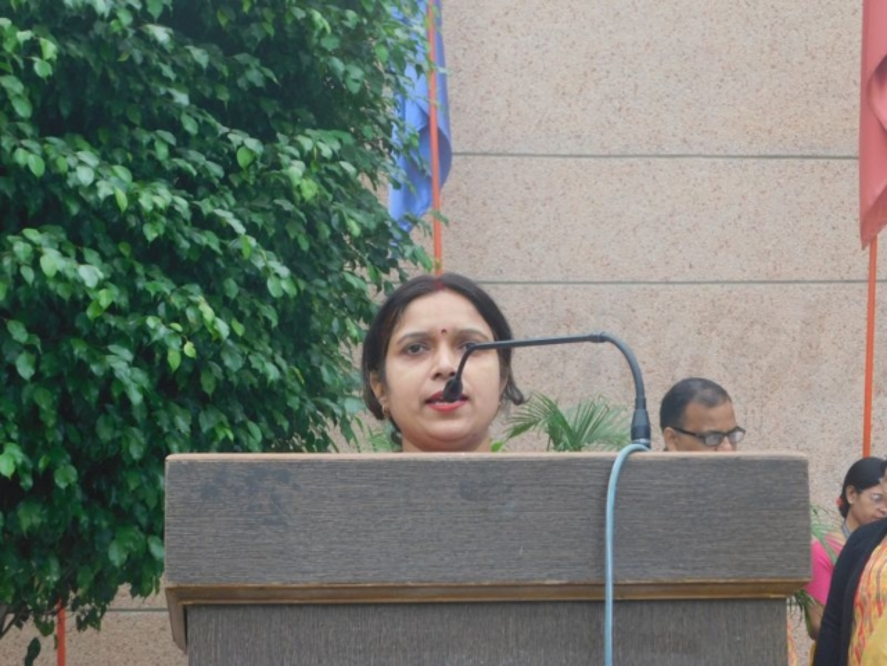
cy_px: 333
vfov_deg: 18.4
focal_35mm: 80
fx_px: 2050
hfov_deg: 24.4
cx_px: 444
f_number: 4.4
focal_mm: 14.2
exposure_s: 1/50
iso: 125
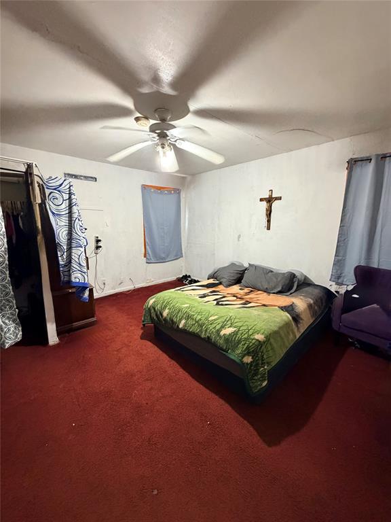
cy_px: 261
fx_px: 211
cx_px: 196
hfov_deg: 85.7
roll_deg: -1.3
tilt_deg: -9.7
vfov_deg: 102.1
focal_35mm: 14
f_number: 2.2
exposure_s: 1/60
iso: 640
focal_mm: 2.22
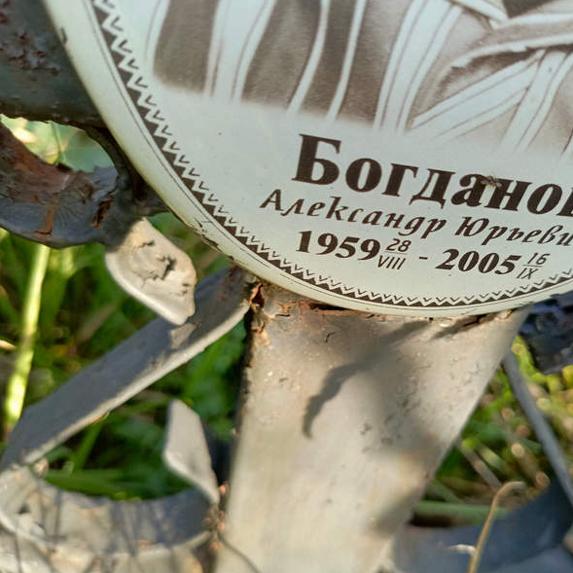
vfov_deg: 54.0
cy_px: 288
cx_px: 365
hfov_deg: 53.3
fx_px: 562
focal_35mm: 30
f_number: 1.69
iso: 130
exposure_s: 1/100
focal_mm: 4.76
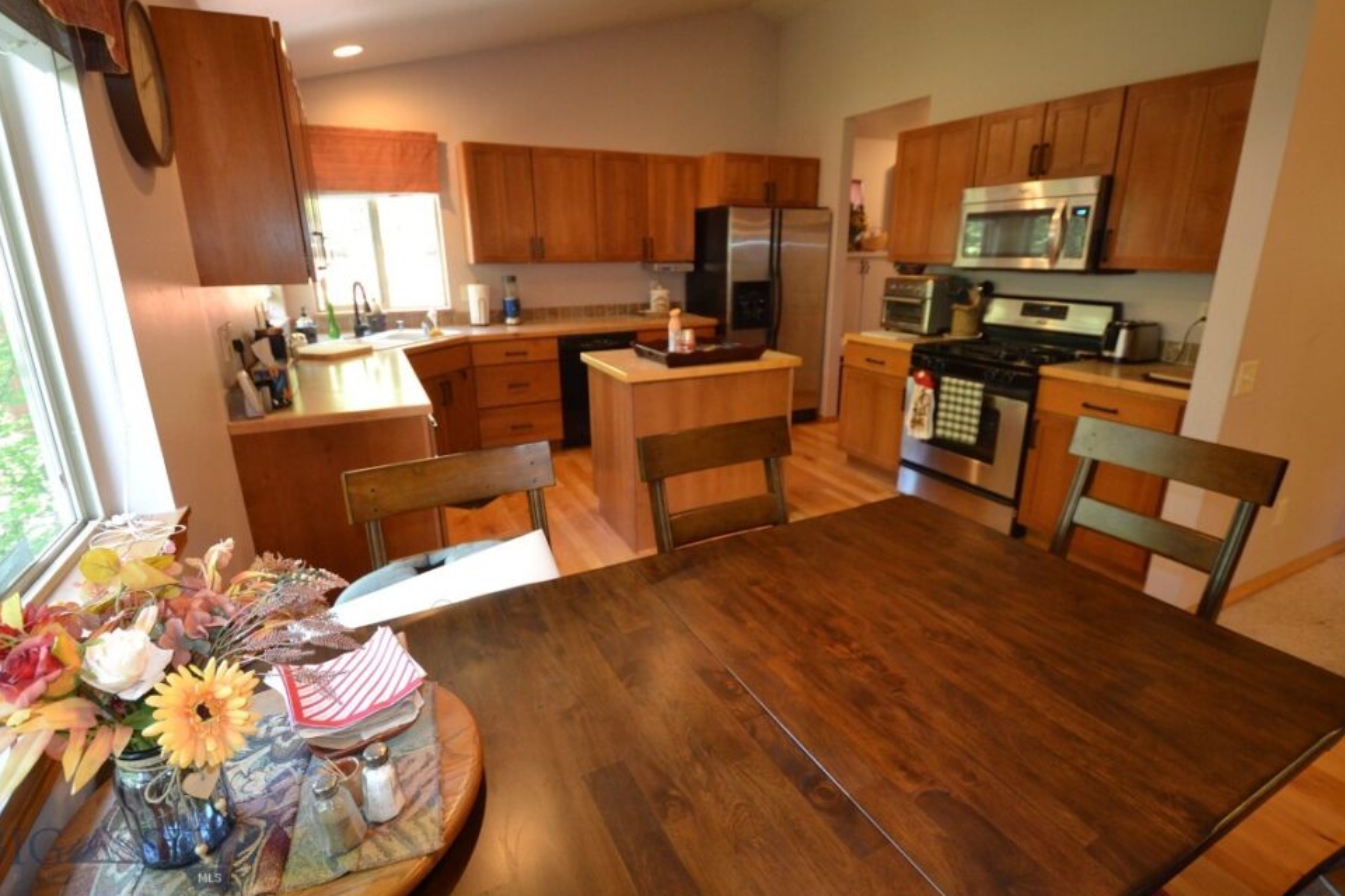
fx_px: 598
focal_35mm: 16
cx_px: 681
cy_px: 429
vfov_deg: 73.7
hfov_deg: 96.7
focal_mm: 10
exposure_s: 1/60
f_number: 3.5
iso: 1000
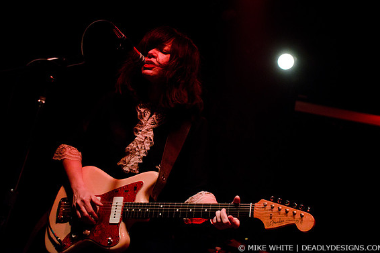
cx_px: 192
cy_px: 125
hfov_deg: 42.8
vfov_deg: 29.2
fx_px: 485
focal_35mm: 46
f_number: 2.8
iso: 2000
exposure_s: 1/100
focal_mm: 30
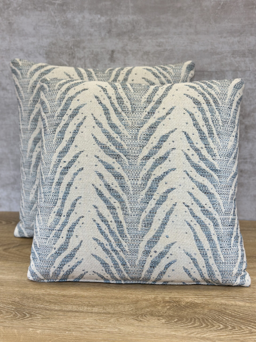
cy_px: 171
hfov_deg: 30.3
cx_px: 128
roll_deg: +0.7
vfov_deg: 39.7
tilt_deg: -17.4
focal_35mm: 48
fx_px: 473
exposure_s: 1/256
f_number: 1.78
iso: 80
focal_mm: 6.86
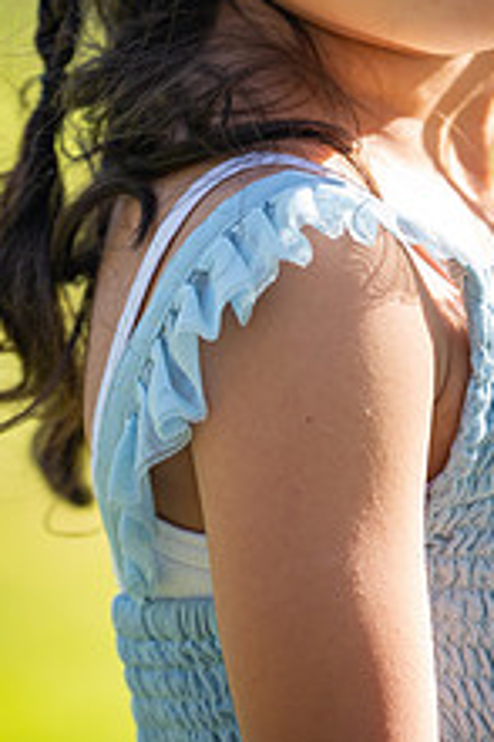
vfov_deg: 5.5
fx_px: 7751
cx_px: 324
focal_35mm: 376
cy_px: 13
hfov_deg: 3.7
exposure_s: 1/800
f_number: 4
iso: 400
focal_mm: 185
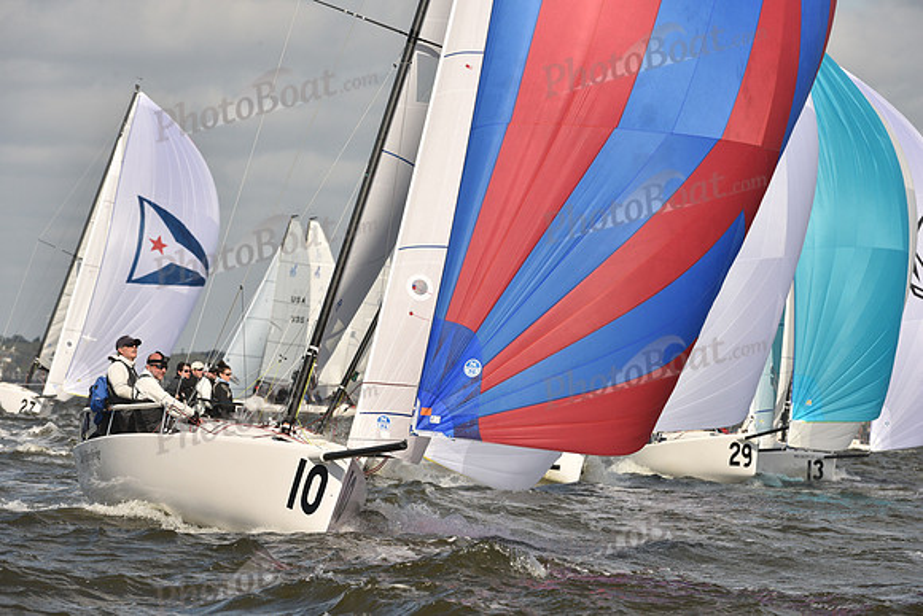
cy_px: 308
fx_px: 8462
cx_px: 462
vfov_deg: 4.2
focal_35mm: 330
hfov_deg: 6.2
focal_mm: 330
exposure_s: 1/1250
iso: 500
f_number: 11
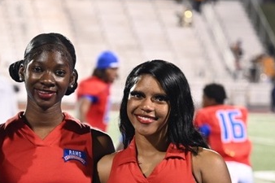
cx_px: 42
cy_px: 197
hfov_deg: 9.7
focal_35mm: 212
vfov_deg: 6.4
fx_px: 1619
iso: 1600
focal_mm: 70
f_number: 2.8
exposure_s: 1/125
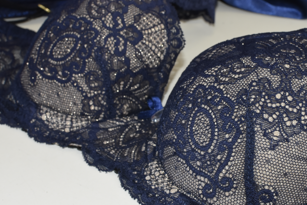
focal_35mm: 73
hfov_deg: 27.7
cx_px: 189
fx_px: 620
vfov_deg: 18.8
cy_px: 115
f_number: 10
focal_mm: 35
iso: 800
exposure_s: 1/125
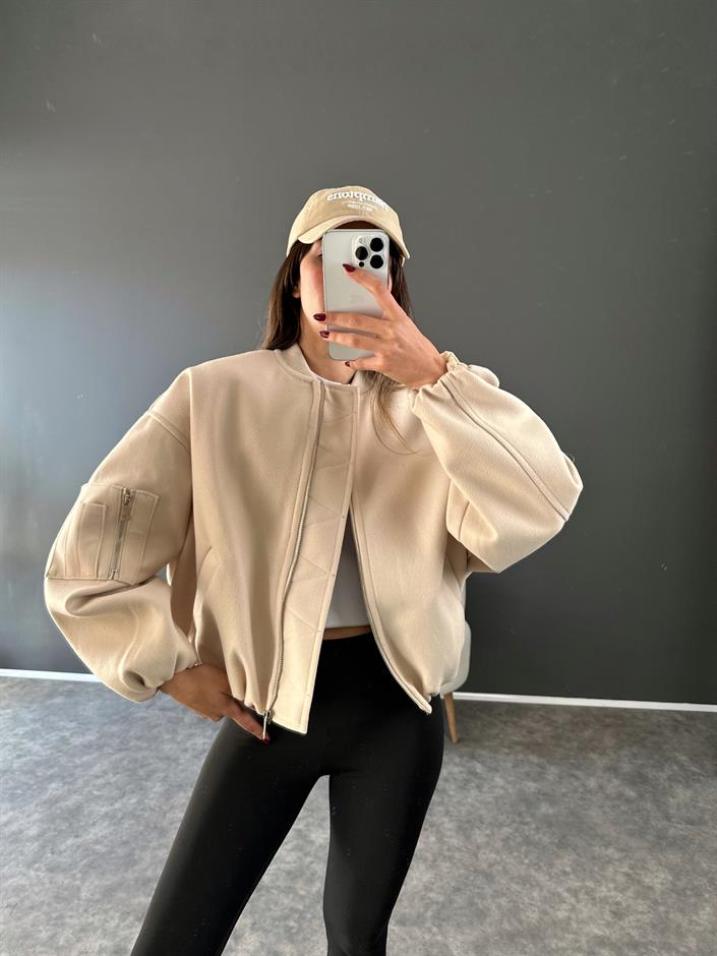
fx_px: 663
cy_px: 478
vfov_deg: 71.6
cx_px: 358
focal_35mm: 24
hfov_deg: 56.8
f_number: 1.78
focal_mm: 6.86
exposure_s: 1/121
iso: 125
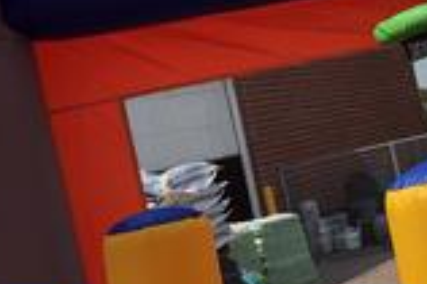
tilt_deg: +4.0
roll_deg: +13.6
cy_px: 57
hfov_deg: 22.8
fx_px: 1019
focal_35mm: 86
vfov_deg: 15.7
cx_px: 423
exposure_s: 1/615
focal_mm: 4
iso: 20
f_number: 1.8
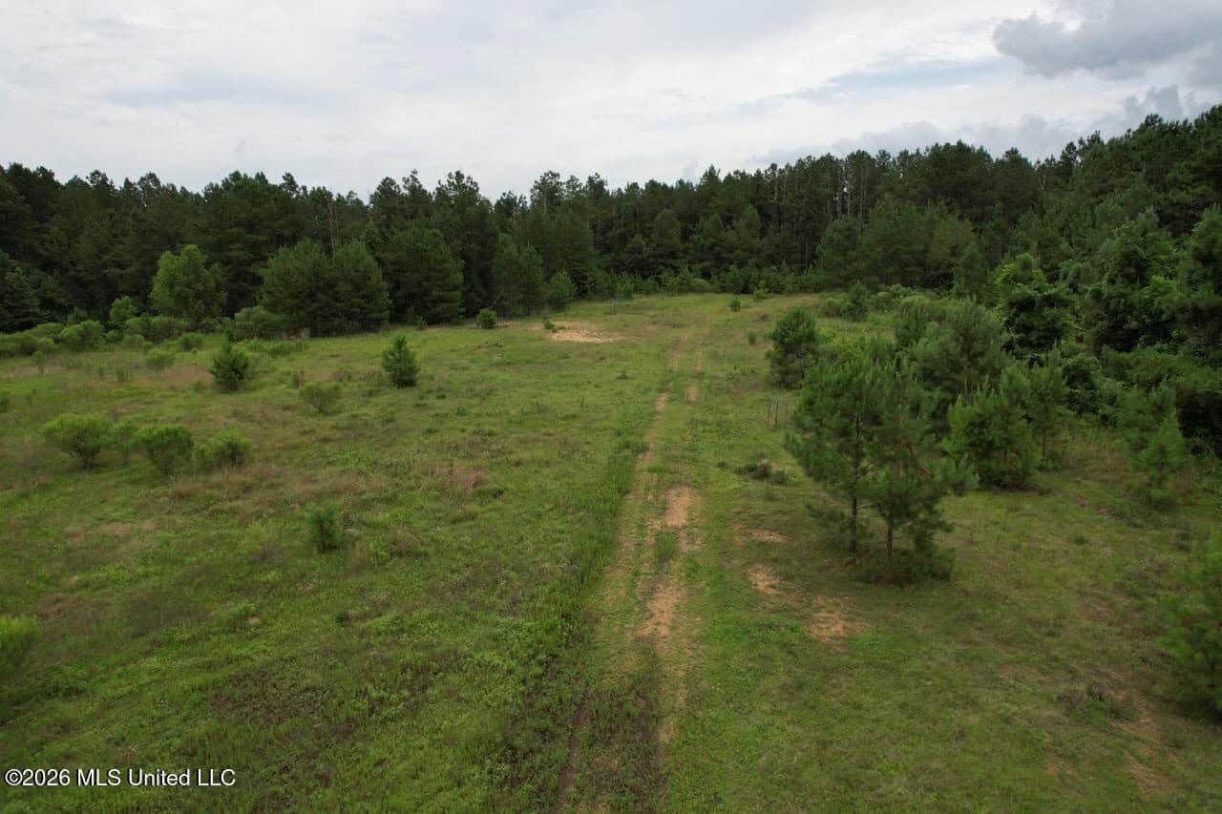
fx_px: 747
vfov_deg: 57.2
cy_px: 407
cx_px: 611
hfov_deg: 78.6
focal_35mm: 22
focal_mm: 8.4
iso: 100
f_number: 2.8
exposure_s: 1/2000
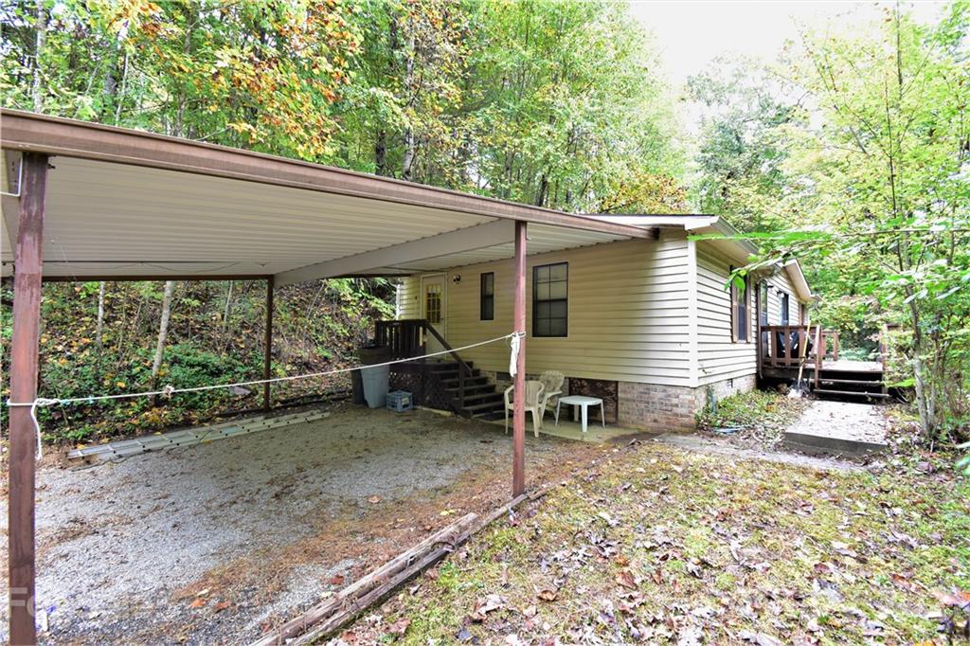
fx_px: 404
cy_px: 323
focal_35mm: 15
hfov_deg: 100.4
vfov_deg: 77.3
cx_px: 485
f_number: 6.3
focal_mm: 10
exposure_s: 1/15
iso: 400
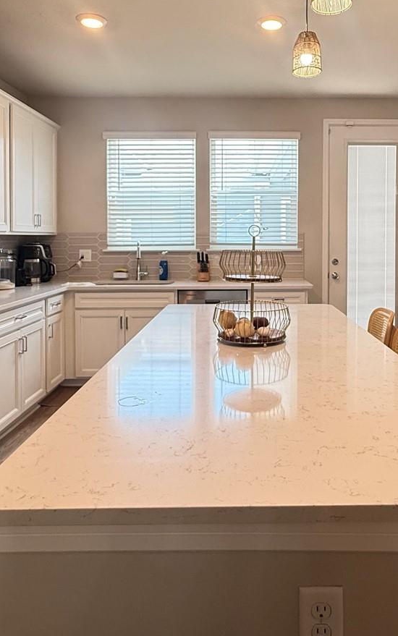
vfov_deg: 67.4
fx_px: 468
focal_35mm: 27
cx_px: 254
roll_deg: +0.2
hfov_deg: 45.6
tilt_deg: +0.0
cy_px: 242
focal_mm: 2.22
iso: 400
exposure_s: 1/120
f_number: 2.2
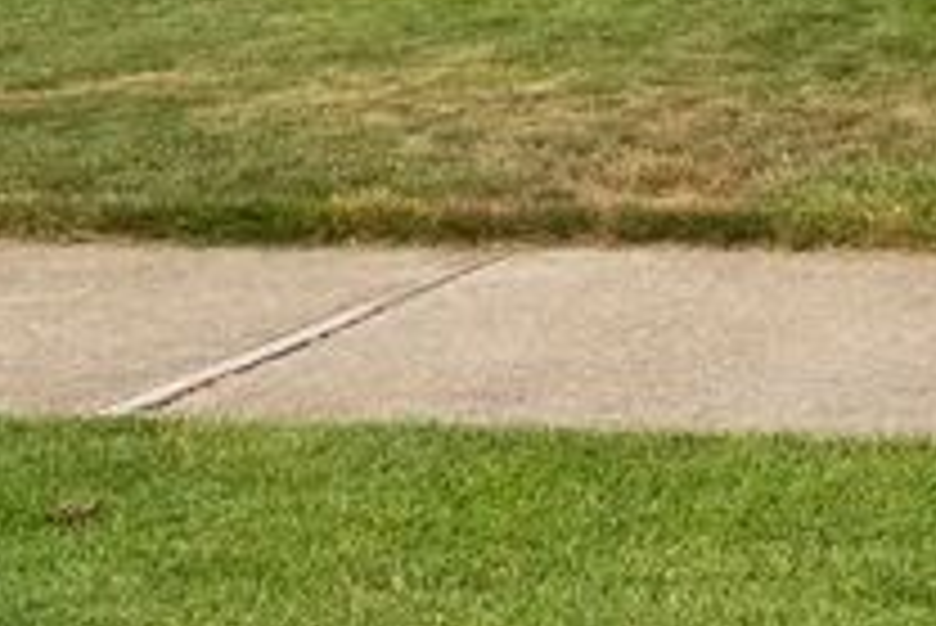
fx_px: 2940
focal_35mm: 113
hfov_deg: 14.4
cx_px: 1989
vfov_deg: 11.5
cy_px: -405
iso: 500
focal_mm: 23
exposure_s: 1/80
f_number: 8
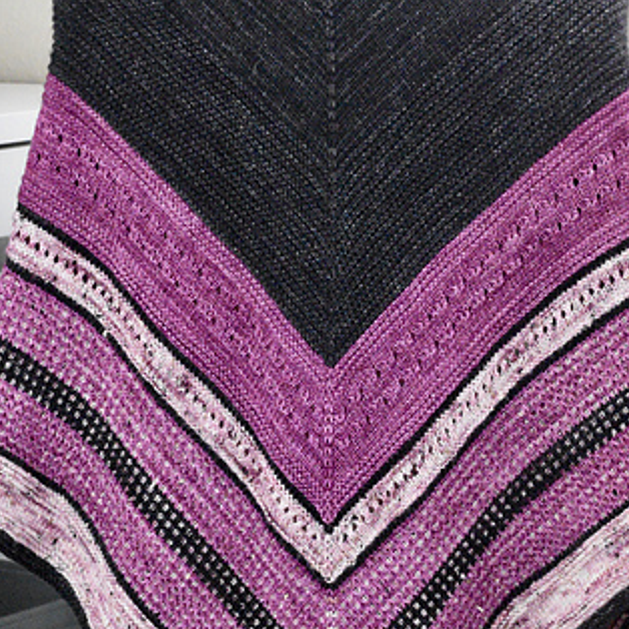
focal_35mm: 130
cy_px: 294
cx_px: 356
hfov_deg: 13.4
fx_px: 2673
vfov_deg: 13.4
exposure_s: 1/100
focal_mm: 50
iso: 11400
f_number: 7.1
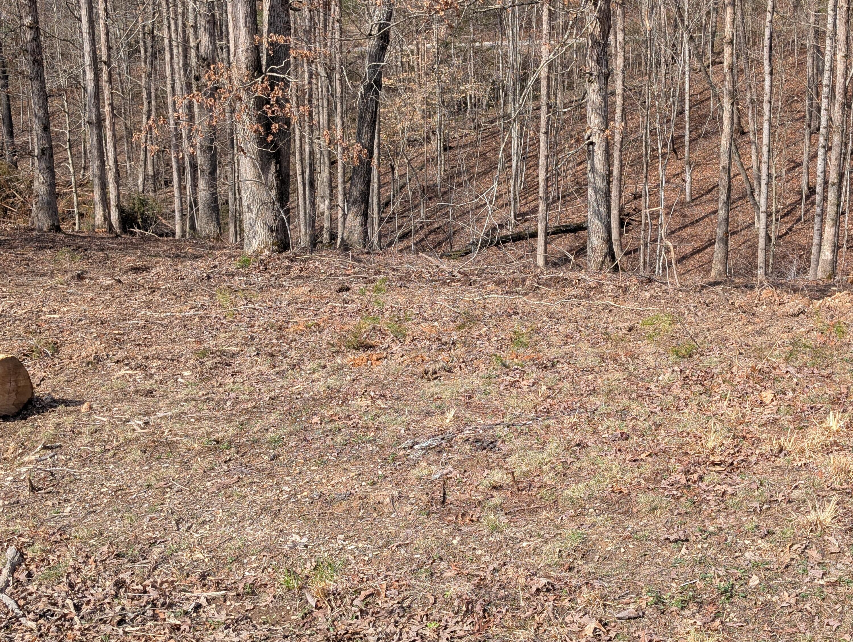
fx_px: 1209
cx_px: 426
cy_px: 321
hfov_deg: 38.9
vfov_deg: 29.7
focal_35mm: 49
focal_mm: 6.9
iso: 20
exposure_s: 1/646
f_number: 1.68
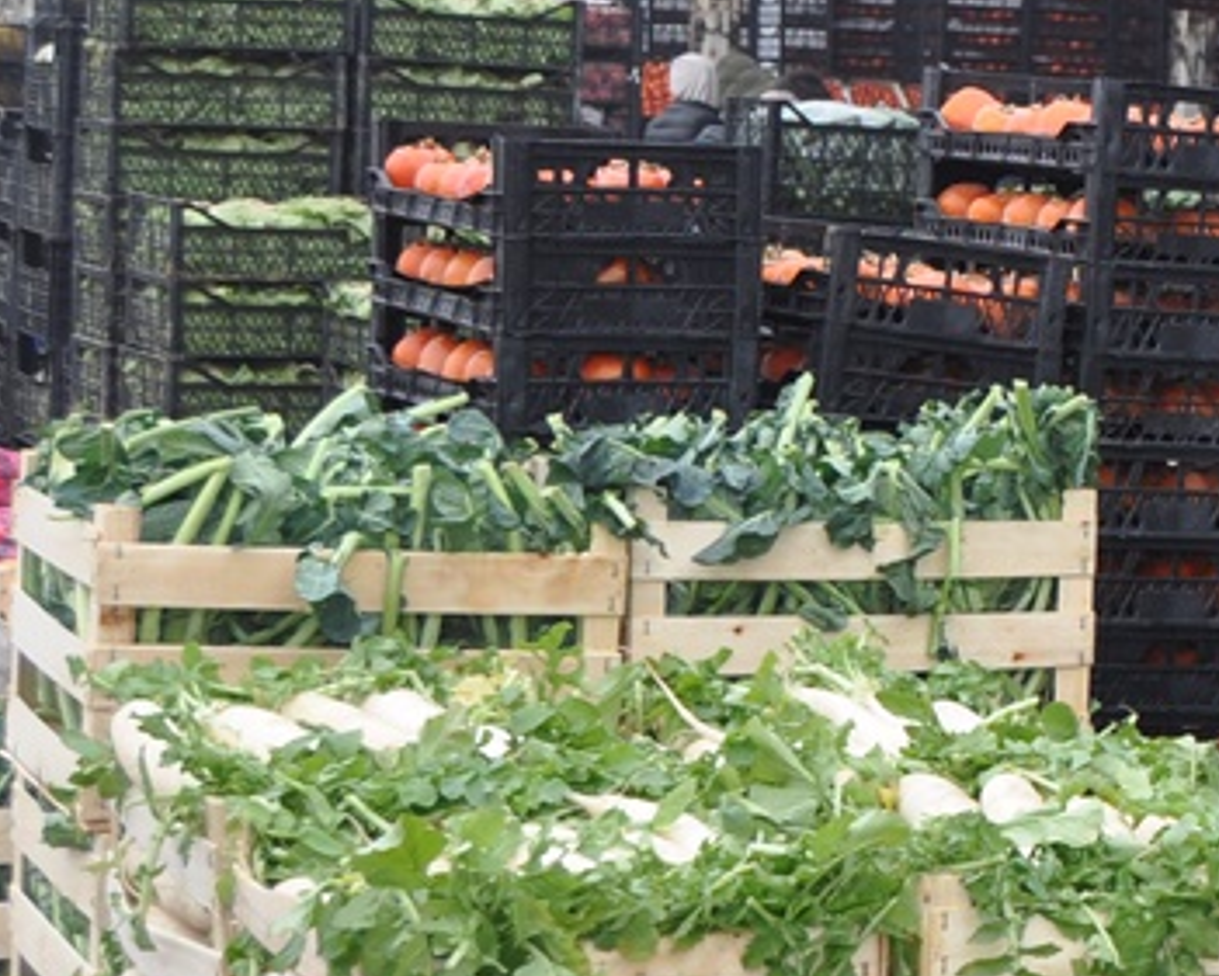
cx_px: 2146
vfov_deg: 12.2
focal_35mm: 126
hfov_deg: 13.8
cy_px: 663
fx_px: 4541
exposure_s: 1/200
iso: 200
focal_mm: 23
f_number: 4
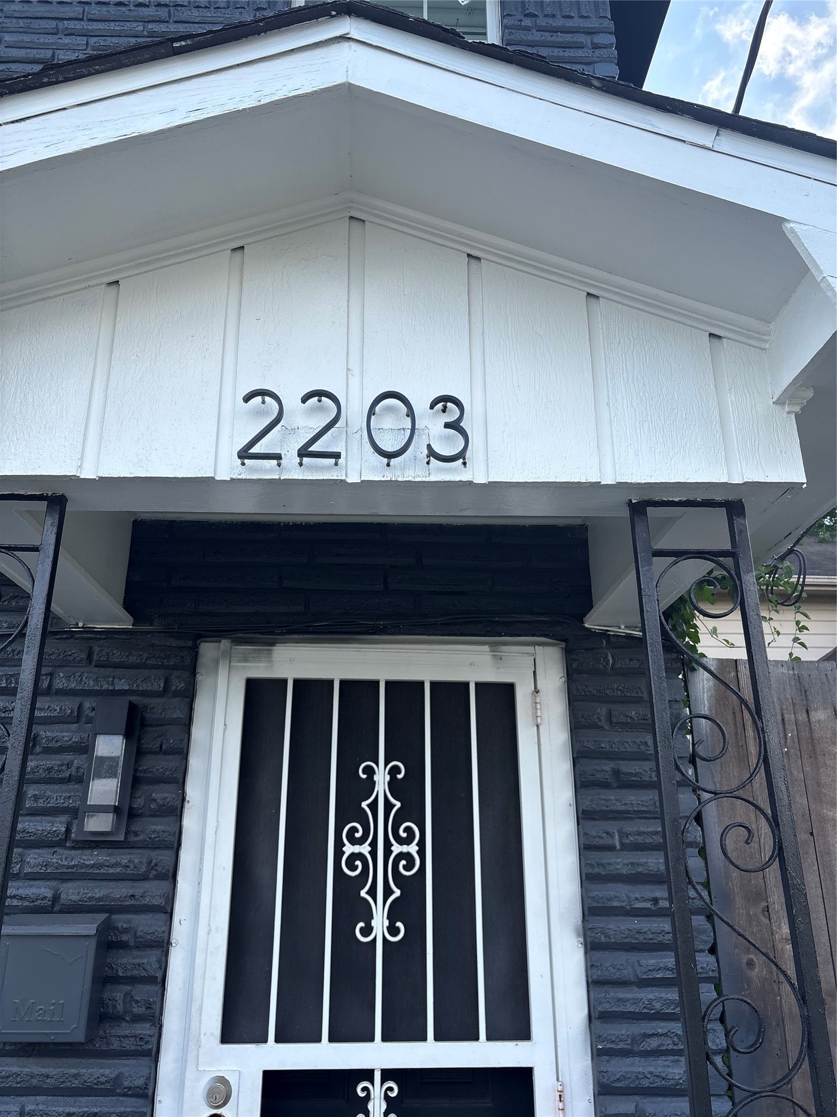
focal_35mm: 26
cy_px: 558
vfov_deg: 67.3
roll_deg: +0.0
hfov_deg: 53.1
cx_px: 418
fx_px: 838
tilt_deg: +22.3
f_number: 1.6
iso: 50
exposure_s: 1/756
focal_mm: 5.96
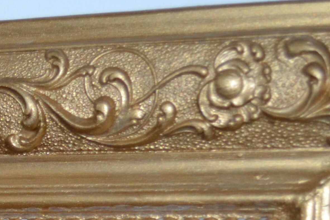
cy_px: 384
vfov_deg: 8.7
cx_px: -179
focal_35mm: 152
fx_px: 1393
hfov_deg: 12.7
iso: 800
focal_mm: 26
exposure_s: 1/60
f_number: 4.2
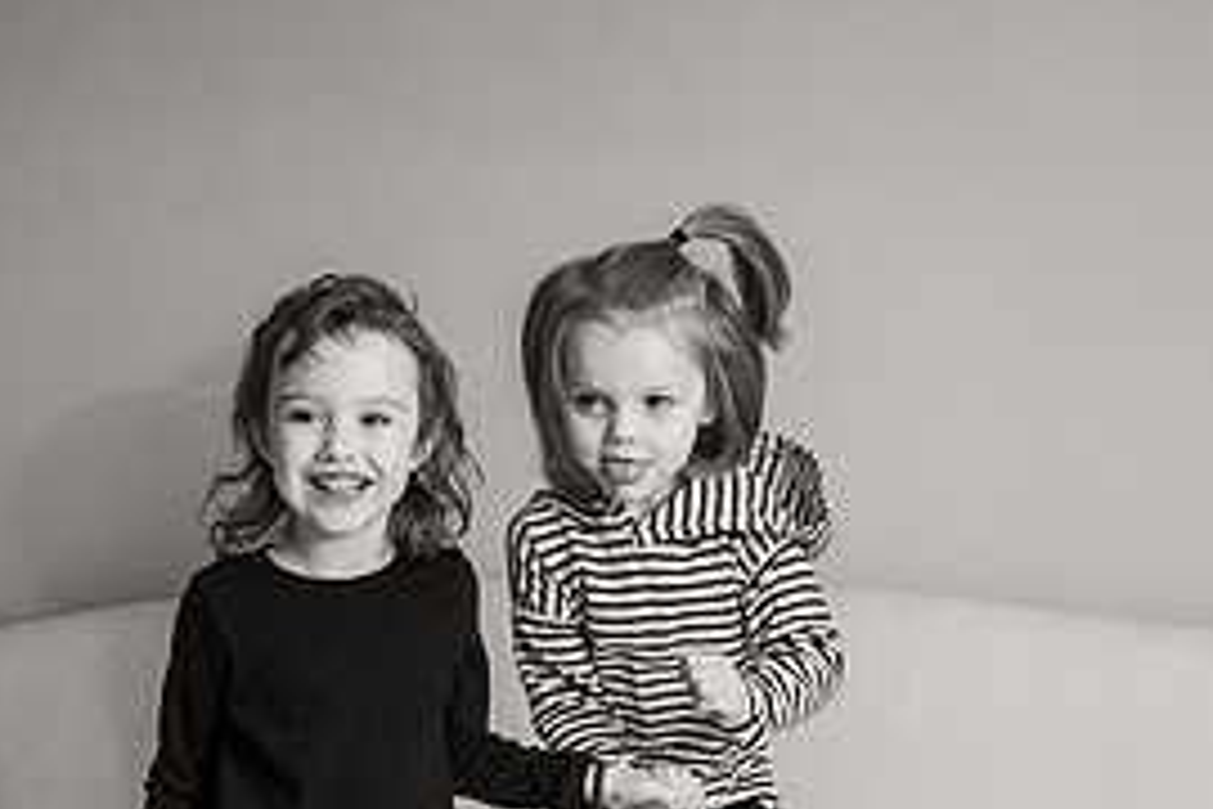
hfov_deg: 30.5
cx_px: 660
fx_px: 2224
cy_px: 743
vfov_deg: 20.2
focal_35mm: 66
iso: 400
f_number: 5.6
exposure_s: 1/200
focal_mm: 28
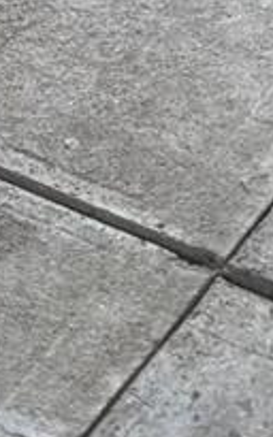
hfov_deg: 6.5
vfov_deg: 8.0
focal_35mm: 202
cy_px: -1116
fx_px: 2406
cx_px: 112
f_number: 1.6
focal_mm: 5.96
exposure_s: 1/121
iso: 125
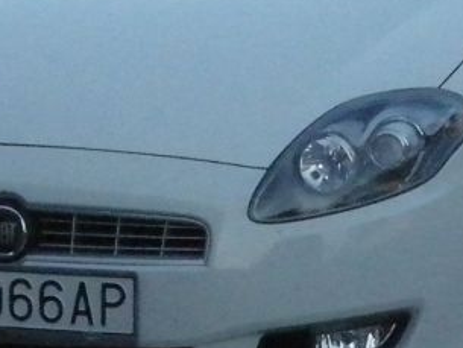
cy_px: 139
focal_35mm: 172
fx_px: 2301
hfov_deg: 11.5
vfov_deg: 8.6
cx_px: 143
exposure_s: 1/1272
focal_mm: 5.7
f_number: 5.7
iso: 800
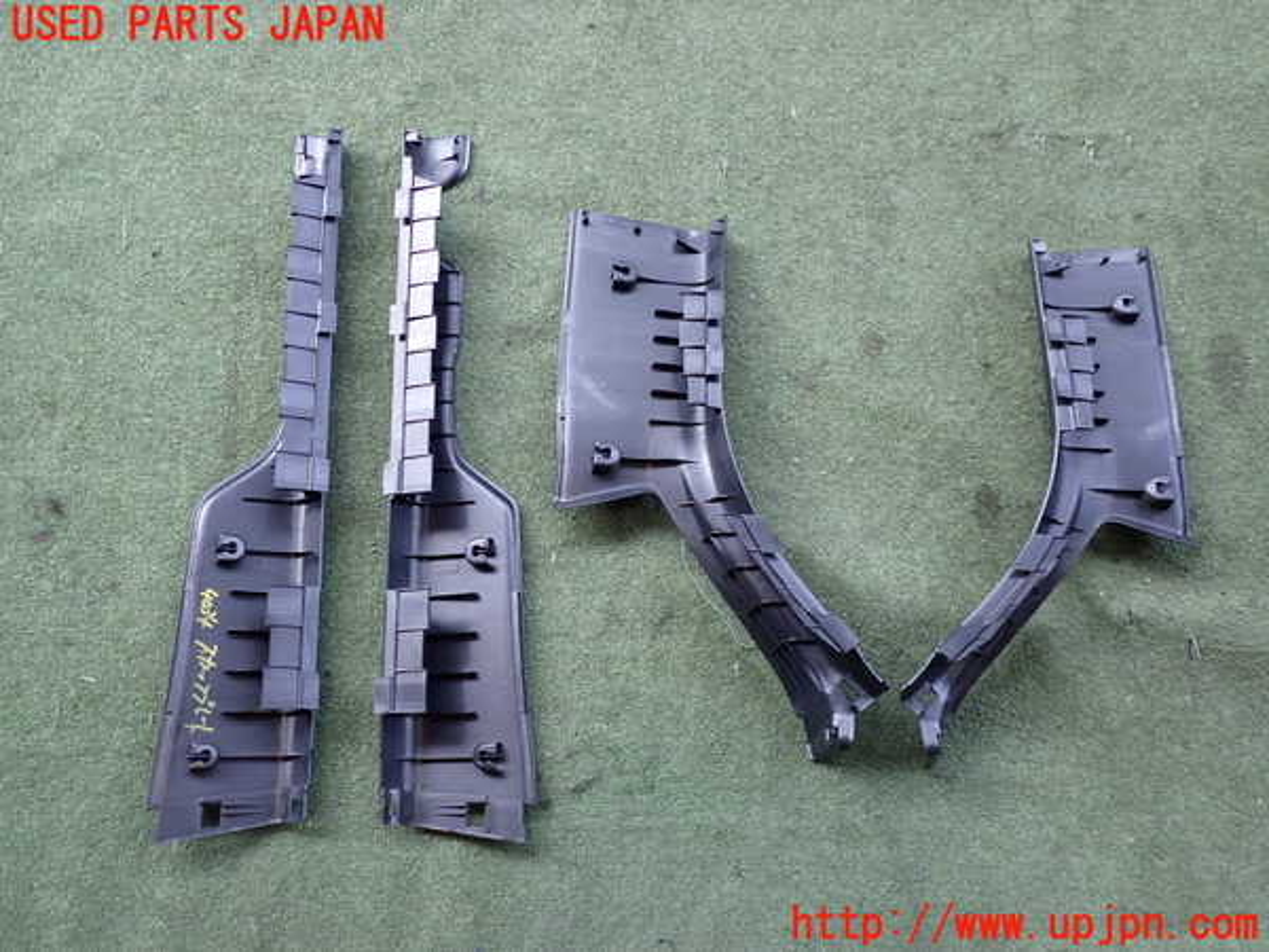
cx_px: 634
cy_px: 476
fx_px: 1100
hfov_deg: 60.0
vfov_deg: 46.8
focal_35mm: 30
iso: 160
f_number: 2.3
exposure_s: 1/125
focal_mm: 5.4
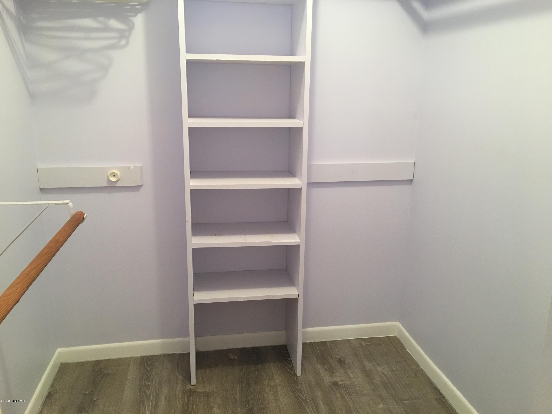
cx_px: 276
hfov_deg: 61.7
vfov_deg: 48.2
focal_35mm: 29
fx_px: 462
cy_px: 207
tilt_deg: -13.4
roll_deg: -0.4
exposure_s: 1/15
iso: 50
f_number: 2.2
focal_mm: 4.15
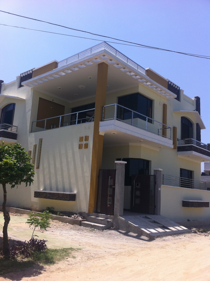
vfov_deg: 52.7
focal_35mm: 35
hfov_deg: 40.6
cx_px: 105
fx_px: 284
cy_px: 140
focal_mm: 3.85
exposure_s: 1/1257
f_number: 2.8
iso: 80
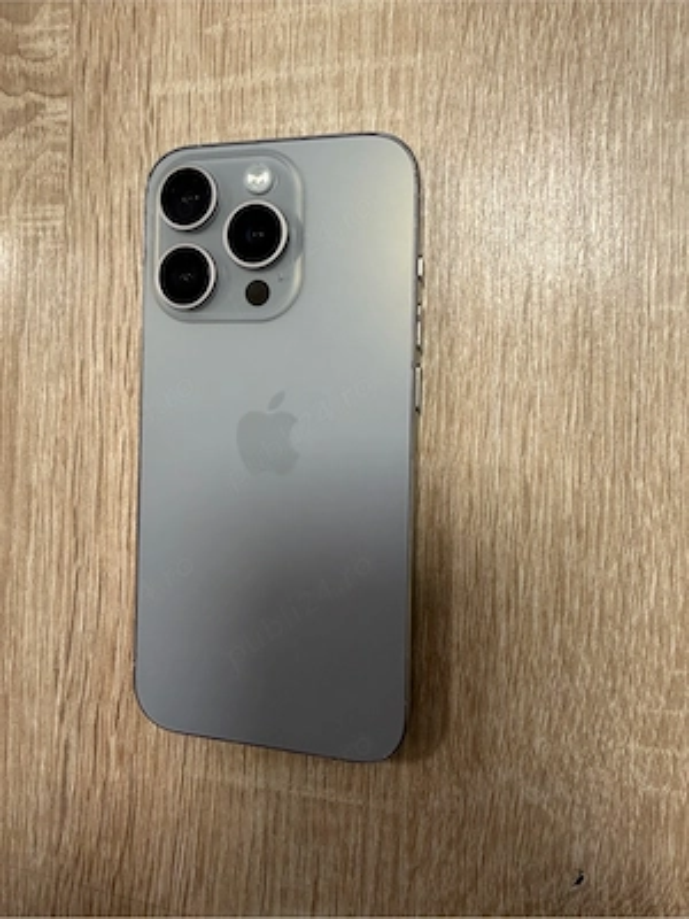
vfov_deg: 71.6
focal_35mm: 24
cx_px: 344
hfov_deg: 56.8
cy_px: 460
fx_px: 637
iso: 200
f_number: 2.2
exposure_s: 1/50
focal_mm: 2.22
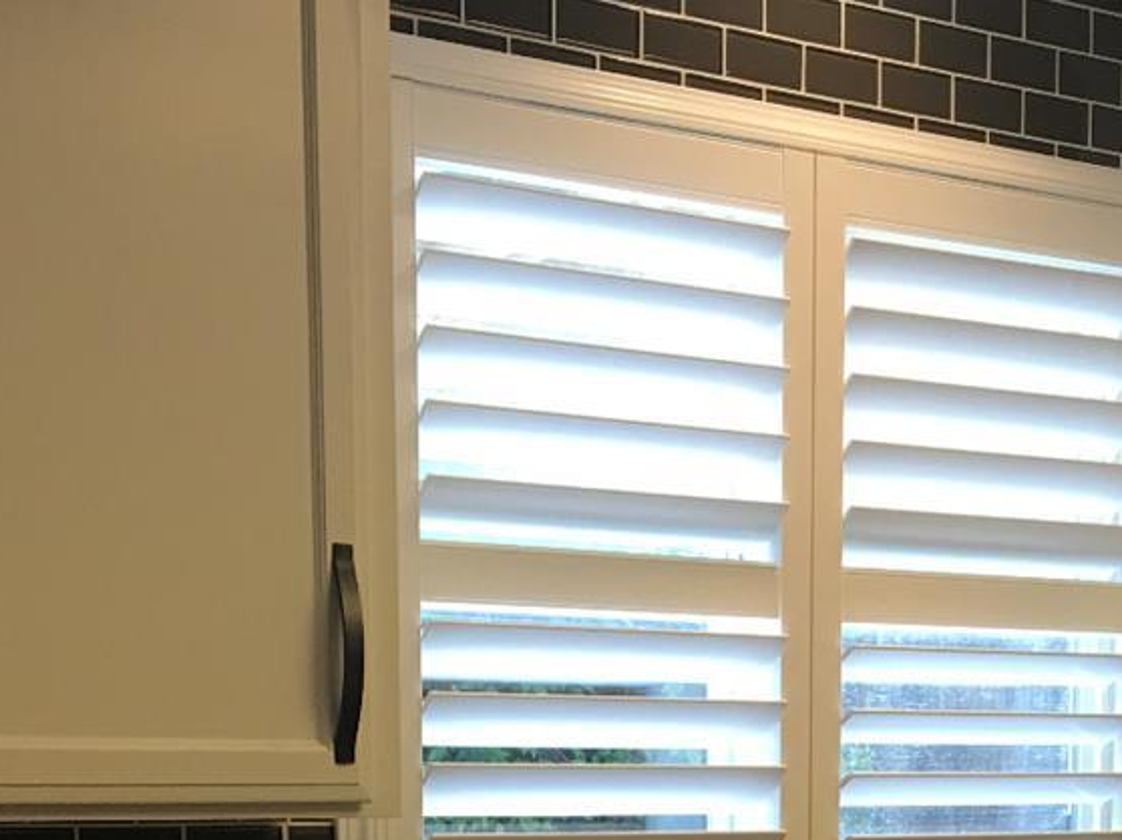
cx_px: 867
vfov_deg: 17.9
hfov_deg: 24.7
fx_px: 2527
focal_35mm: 78
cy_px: 1031
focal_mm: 4.15
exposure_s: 1/30
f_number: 2.2
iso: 32
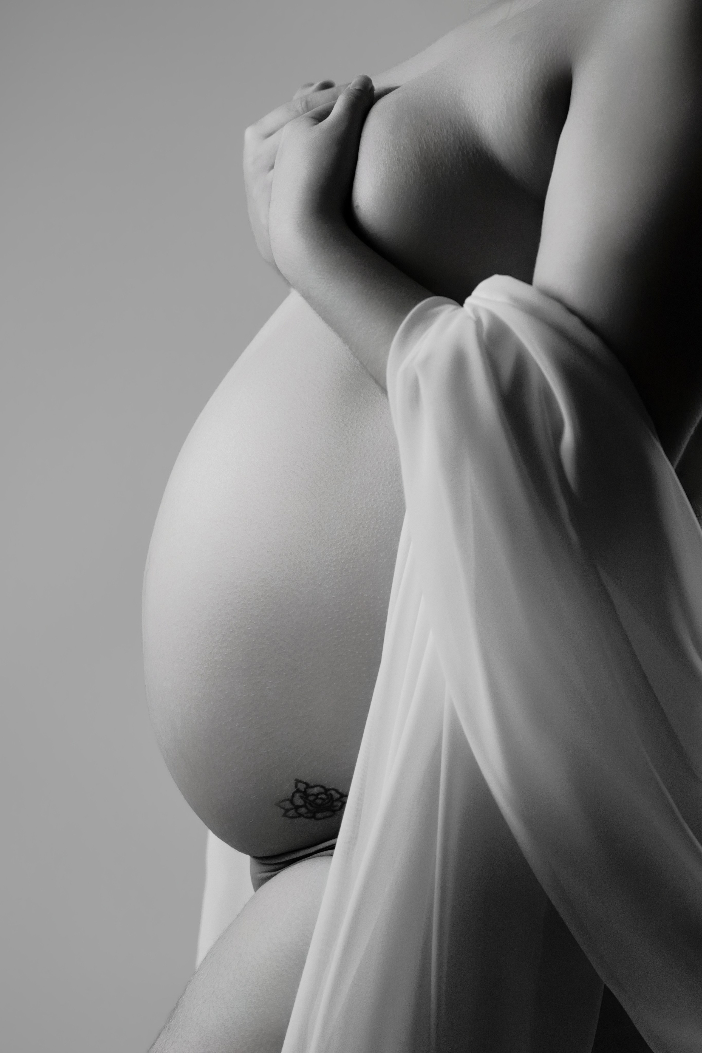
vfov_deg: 19.5
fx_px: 3071
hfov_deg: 13.0
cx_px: 351
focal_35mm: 105
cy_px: 526
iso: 250
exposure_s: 1/200
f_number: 4
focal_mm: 105
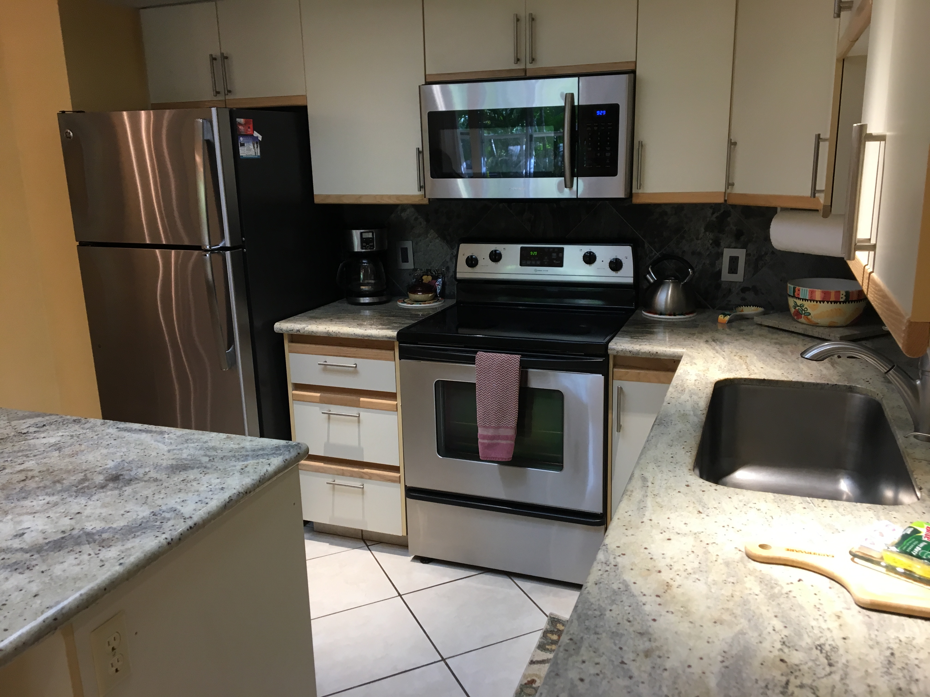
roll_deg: +1.3
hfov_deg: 61.7
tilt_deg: -14.0
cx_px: 465
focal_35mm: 29
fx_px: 779
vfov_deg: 48.2
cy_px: 348
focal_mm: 4.15
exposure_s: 1/30
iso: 64
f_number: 2.2
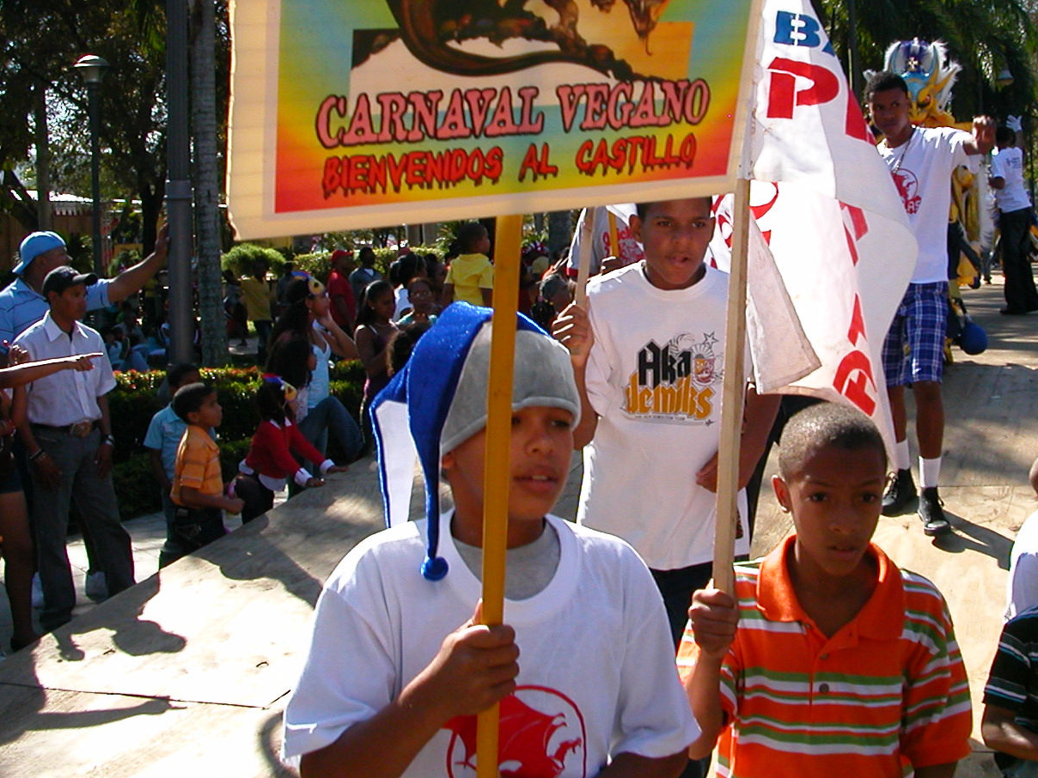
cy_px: 301
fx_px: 1469
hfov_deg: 38.7
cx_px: 647
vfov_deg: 29.6
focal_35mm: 49
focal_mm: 5.6
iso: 100
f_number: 4.5
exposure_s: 1/377
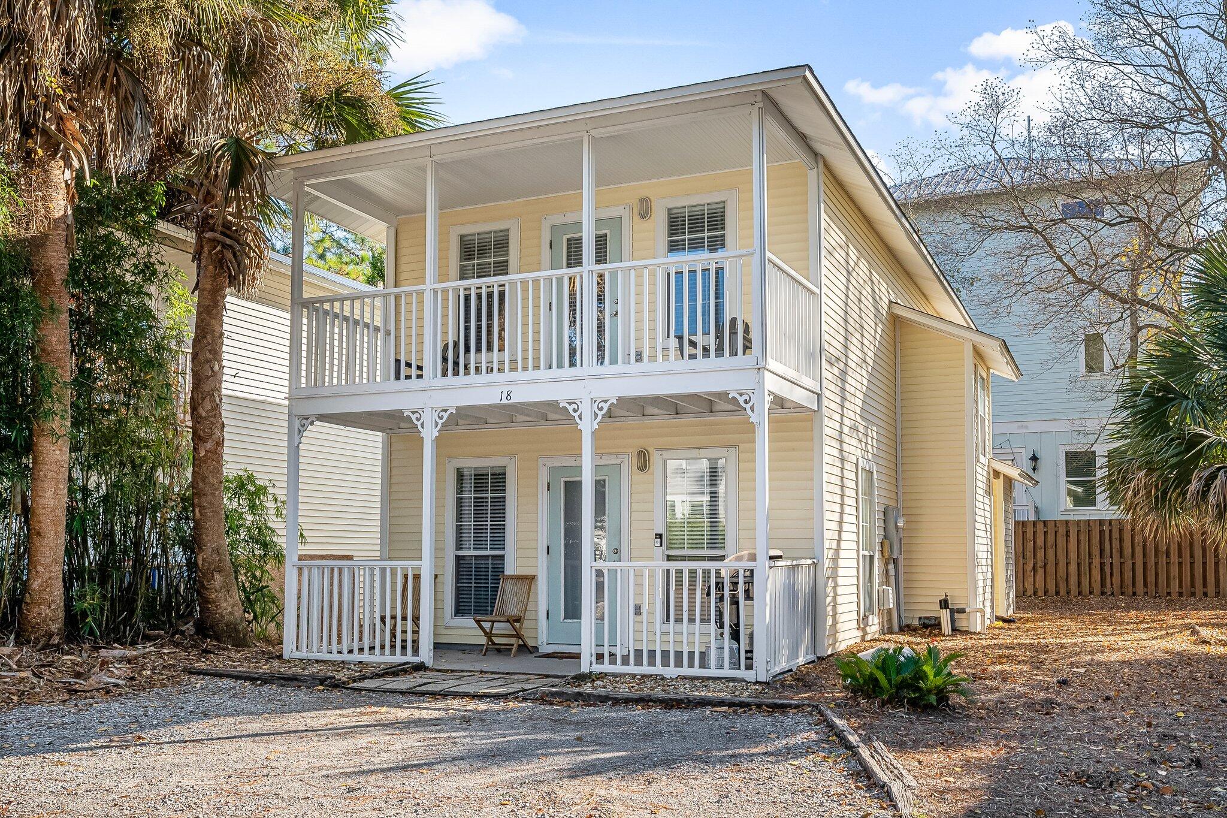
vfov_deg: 43.6
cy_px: 409
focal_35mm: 30
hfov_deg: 61.9
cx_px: 614
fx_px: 1022
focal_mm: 20.1
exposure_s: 1/640
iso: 400
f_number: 8
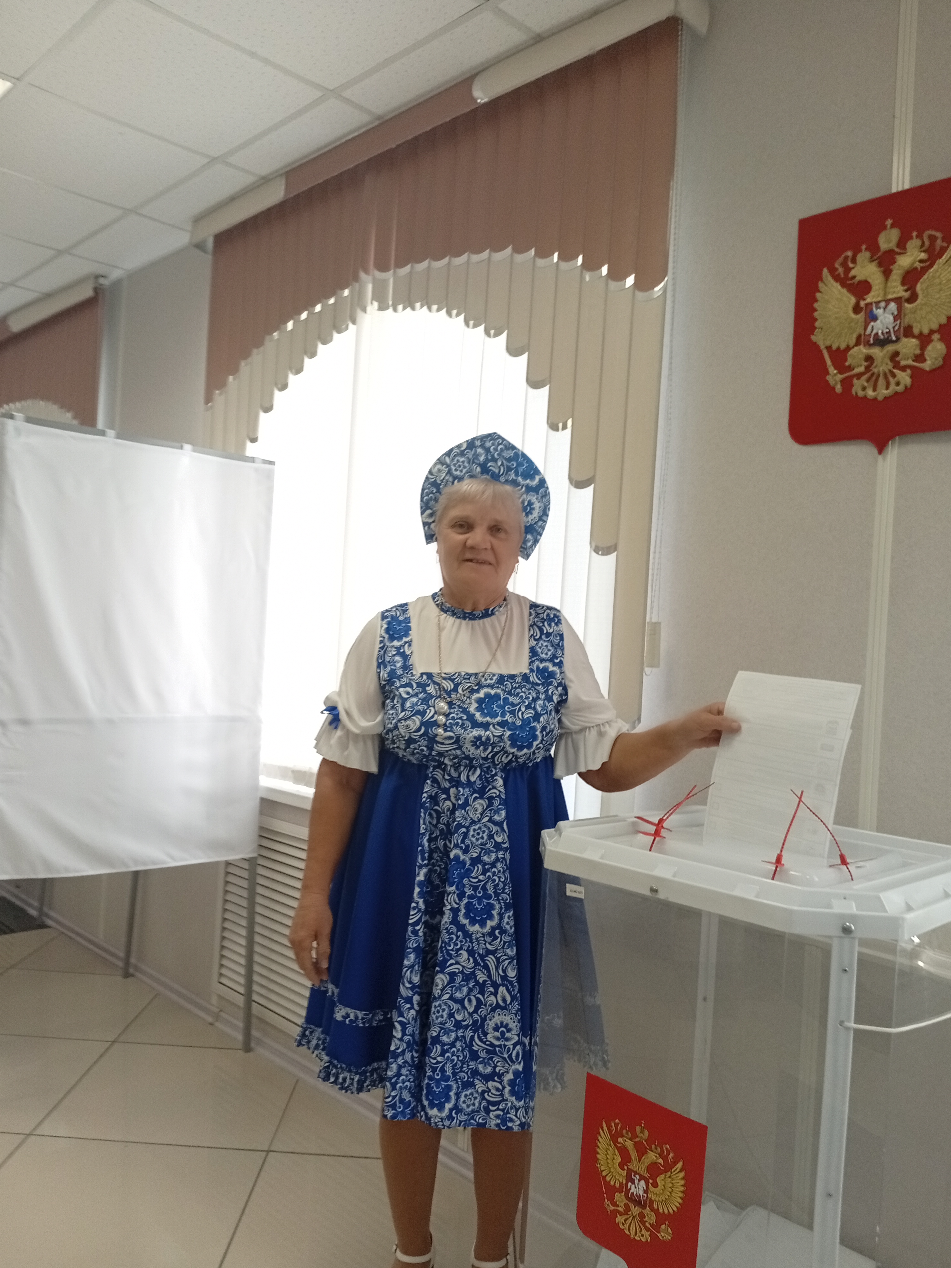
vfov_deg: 63.4
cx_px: 478
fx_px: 1026
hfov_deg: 49.7
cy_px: 649
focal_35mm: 28
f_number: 1.8
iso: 198
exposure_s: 1/50
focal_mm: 3.98
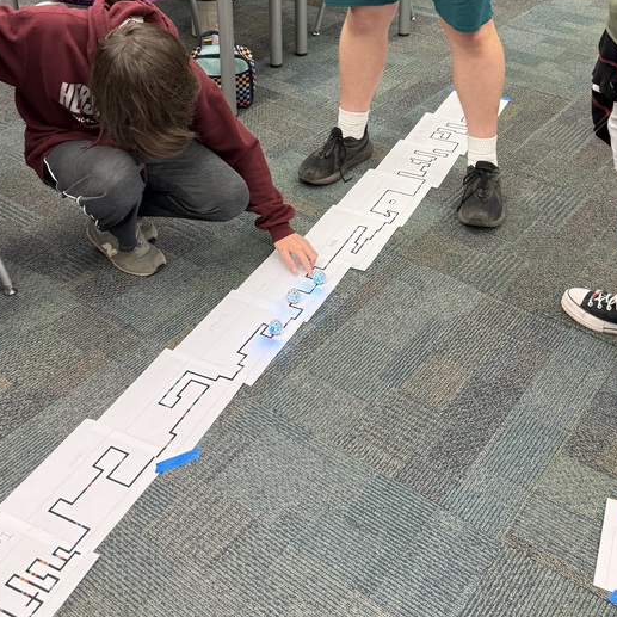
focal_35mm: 42
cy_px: 82
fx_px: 847
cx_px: 364
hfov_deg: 39.9
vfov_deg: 37.8
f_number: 1.78
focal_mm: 6.76
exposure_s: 1/120
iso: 200
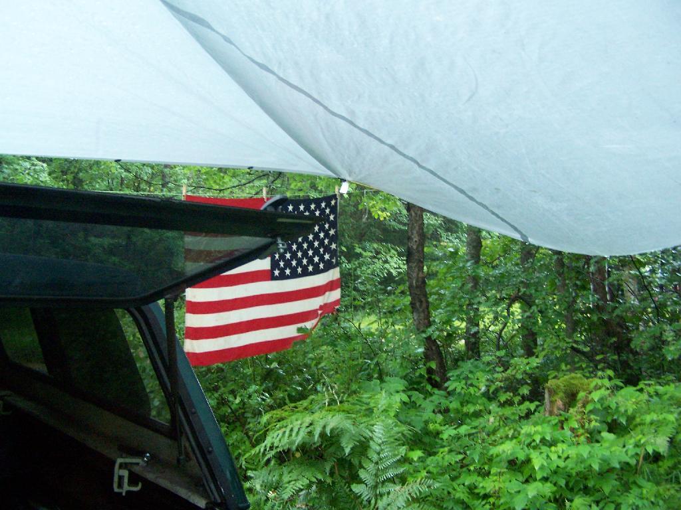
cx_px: 340
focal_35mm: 38
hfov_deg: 49.0
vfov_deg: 37.7
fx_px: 748
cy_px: 255
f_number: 2.8
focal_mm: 6.3
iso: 400
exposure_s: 1/100
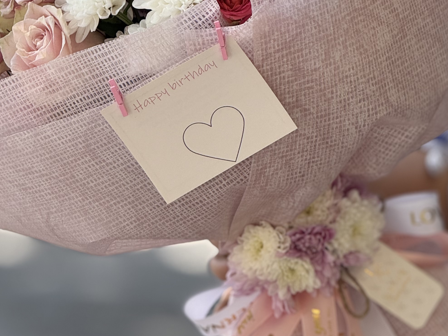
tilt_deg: -7.8
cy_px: 143
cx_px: 227
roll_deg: -4.7
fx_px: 3171
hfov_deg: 8.1
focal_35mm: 245
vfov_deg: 6.1
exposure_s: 1/459
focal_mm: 15.66
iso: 50
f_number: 2.8
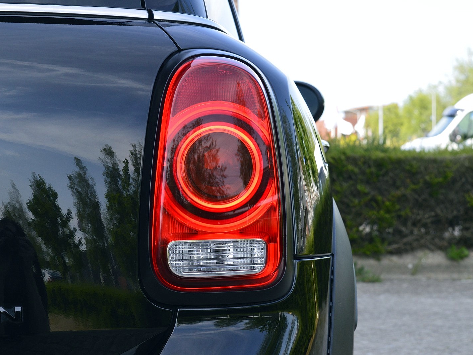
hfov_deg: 21.6
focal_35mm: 91
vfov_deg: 16.3
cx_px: 220
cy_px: 179
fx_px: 1237
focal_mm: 55
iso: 400
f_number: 10
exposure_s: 1/200
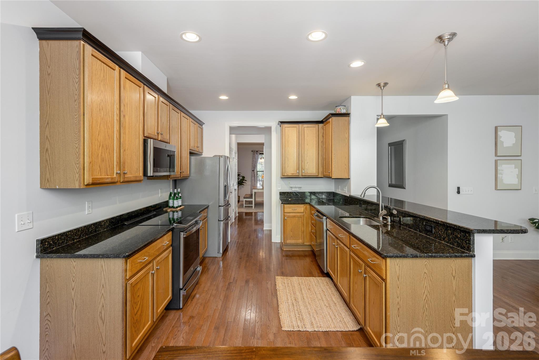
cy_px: 180
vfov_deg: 73.8
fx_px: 240
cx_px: 270
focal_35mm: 16
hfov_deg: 96.7
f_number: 7.1
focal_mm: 16
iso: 320
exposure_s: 1/80
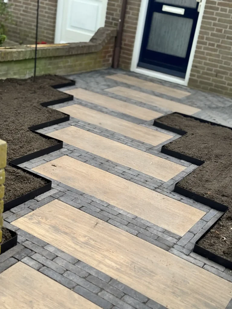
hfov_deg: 30.3
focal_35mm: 48
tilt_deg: -21.1
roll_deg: -9.2
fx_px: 429
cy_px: 154
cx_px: 116
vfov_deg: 39.7
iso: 64
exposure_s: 1/822
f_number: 1.78
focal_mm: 6.76
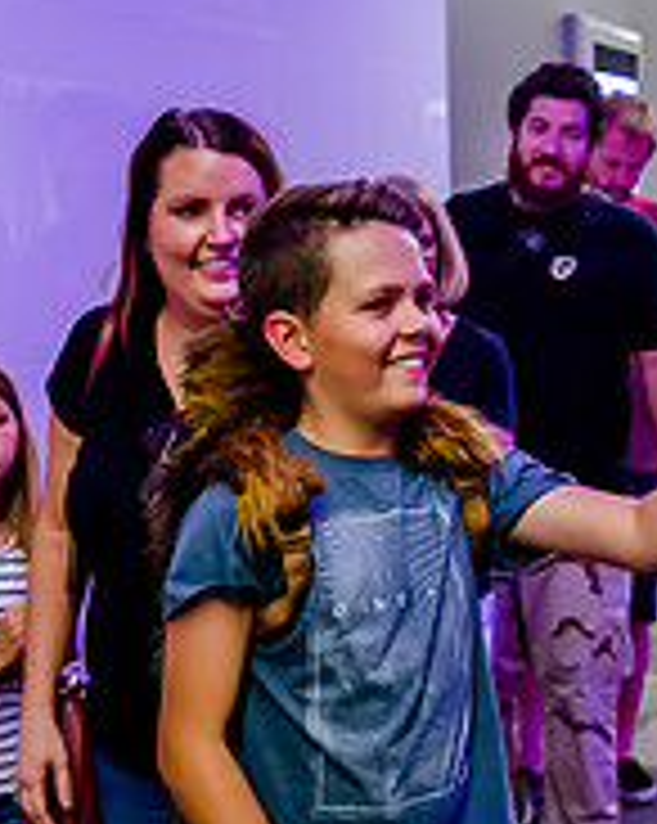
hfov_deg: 17.4
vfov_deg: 21.7
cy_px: 482
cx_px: 395
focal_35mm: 88
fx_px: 2142
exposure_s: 1/100
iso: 3200
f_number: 2.8
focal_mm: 29
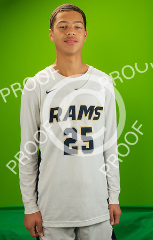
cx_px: 76
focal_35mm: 62
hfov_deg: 21.2
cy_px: 102
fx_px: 409
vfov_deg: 32.7
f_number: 20
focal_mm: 35
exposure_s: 1/60
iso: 800
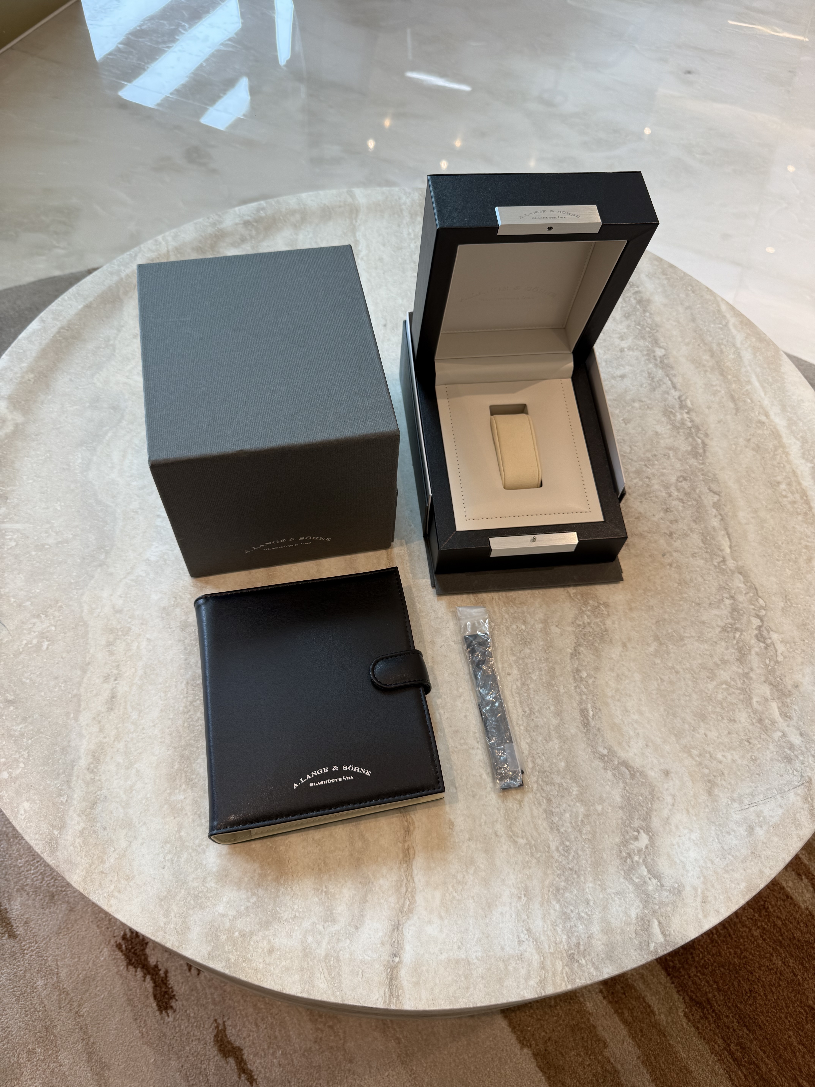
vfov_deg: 71.6
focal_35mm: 24
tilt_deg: -57.7
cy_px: 544
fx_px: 753
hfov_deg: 56.8
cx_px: 408
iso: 50
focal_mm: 6.76
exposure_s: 1/140
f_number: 1.78
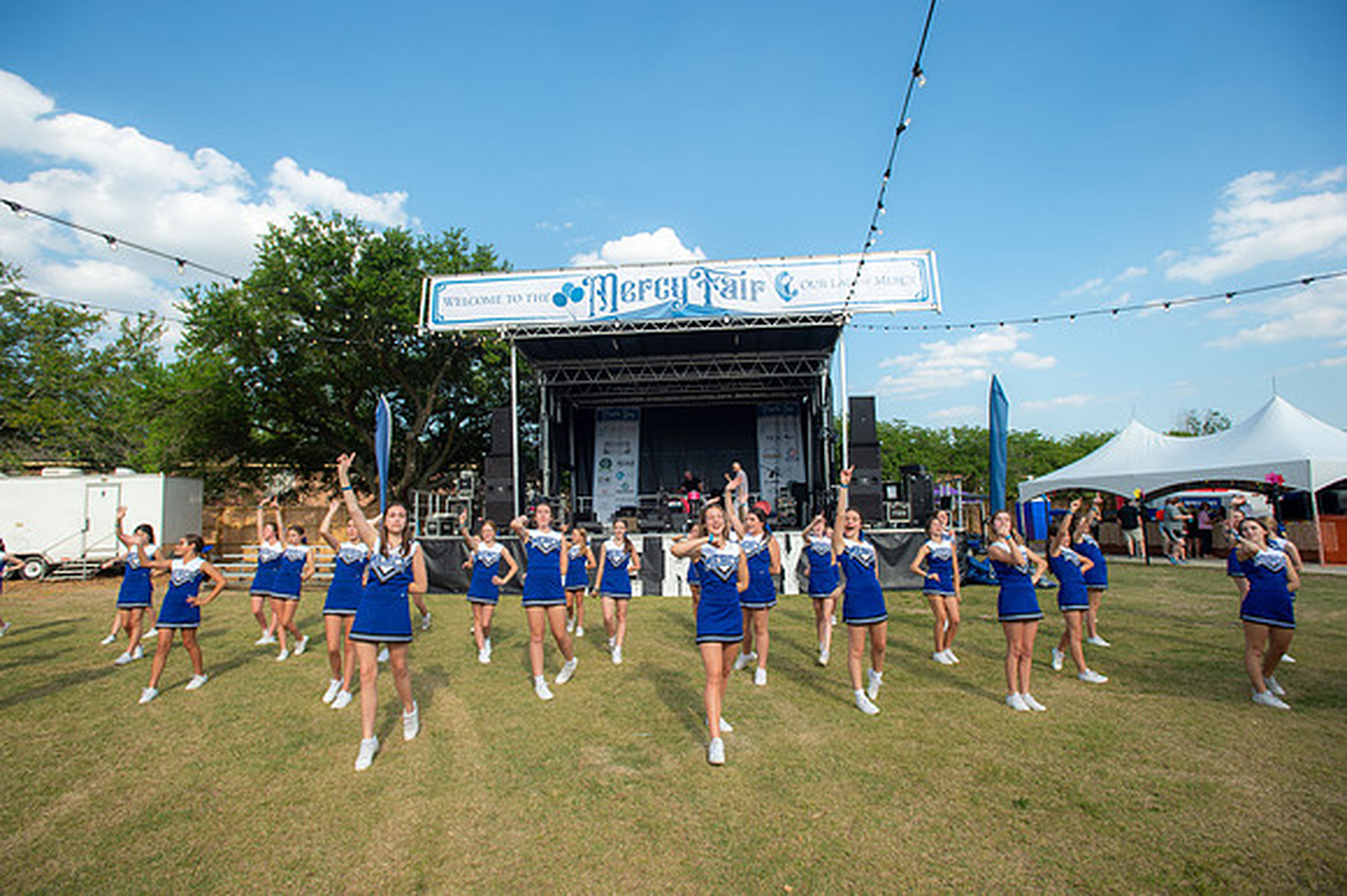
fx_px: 636
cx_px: 674
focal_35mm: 17
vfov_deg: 70.4
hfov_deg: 93.3
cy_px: 448
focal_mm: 17
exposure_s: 1/200
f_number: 5.6
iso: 100
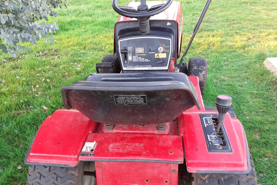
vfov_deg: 44.9
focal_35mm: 29
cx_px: 140
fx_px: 223
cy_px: 100
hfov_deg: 63.6
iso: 100
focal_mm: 3.6
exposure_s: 1/50
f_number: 1.9
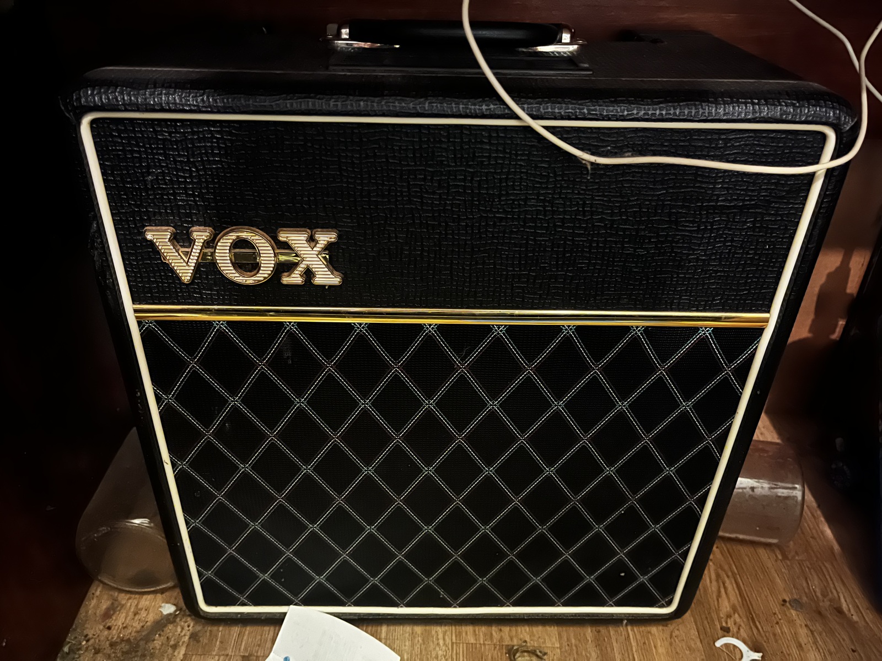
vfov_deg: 53.1
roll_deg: +0.1
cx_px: 441
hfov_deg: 67.3
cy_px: 330
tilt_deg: -31.2
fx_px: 662
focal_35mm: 26
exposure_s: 1/5
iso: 3200
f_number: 1.6
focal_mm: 5.1
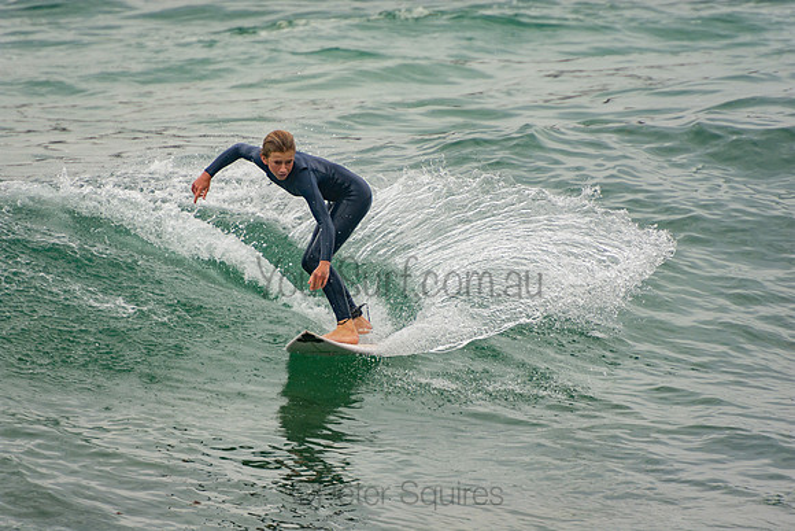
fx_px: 13252
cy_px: 266
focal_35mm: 600
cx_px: 398
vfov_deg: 2.3
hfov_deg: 3.4
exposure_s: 1/1250
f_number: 5.6
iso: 250
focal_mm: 400
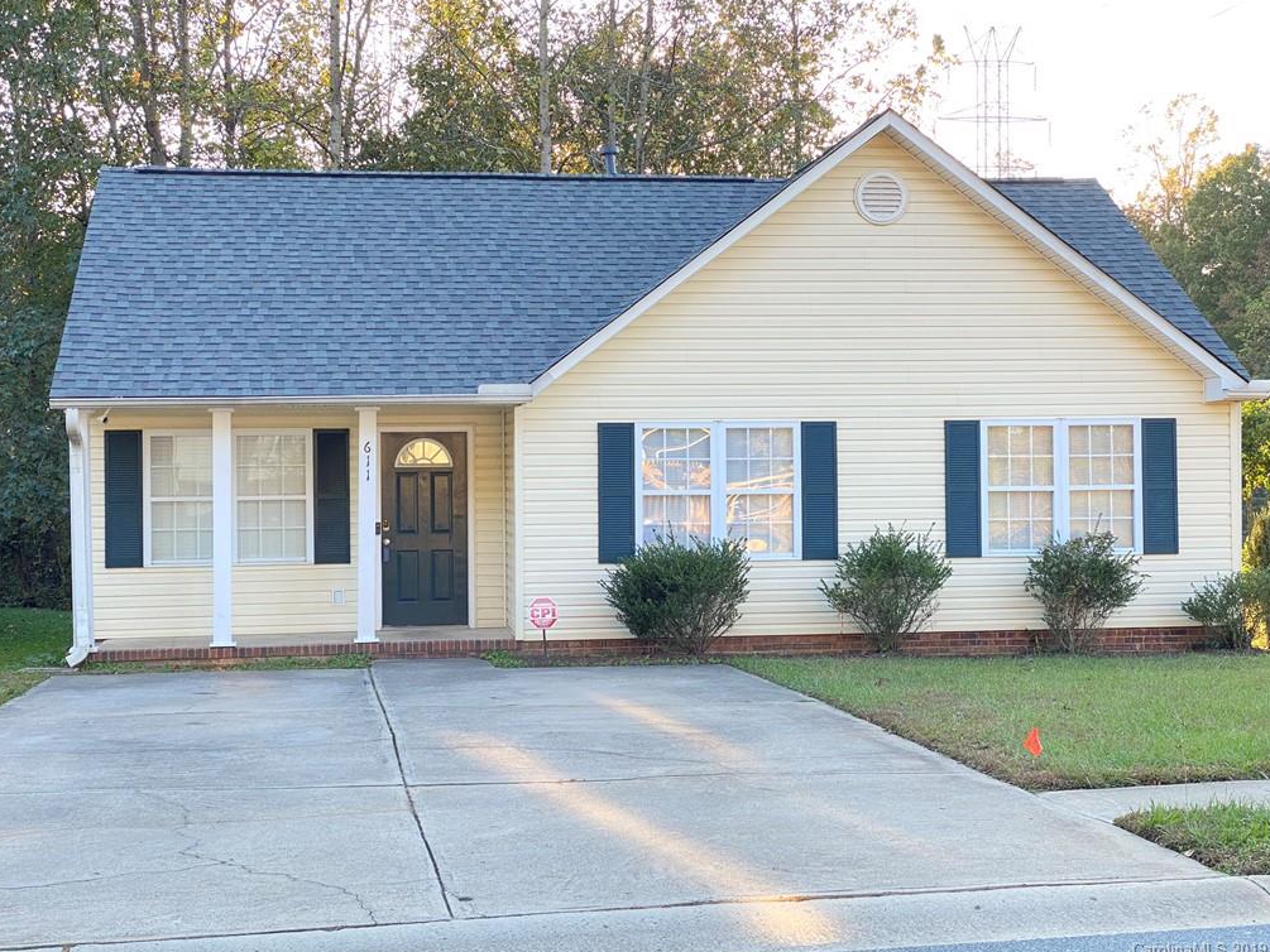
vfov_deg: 27.5
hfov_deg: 36.2
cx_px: 629
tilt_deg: -0.5
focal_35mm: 53
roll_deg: +0.8
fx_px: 1945
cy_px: 476
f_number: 2
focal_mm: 6
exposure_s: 1/122
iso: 50
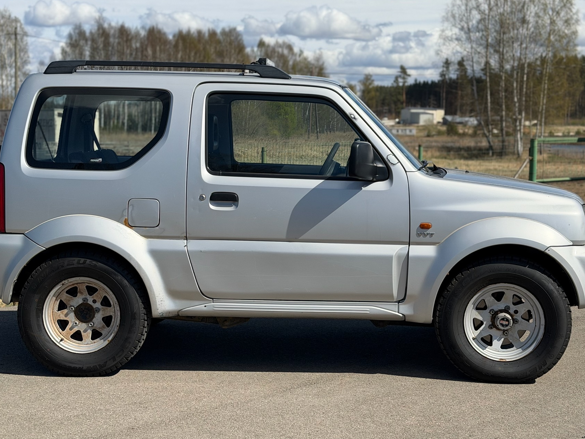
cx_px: 289
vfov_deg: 25.2
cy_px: 216
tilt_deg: -5.1
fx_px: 980
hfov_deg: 33.2
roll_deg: +0.2
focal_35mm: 58
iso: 64
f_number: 1.78
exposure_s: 1/6536
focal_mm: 6.76
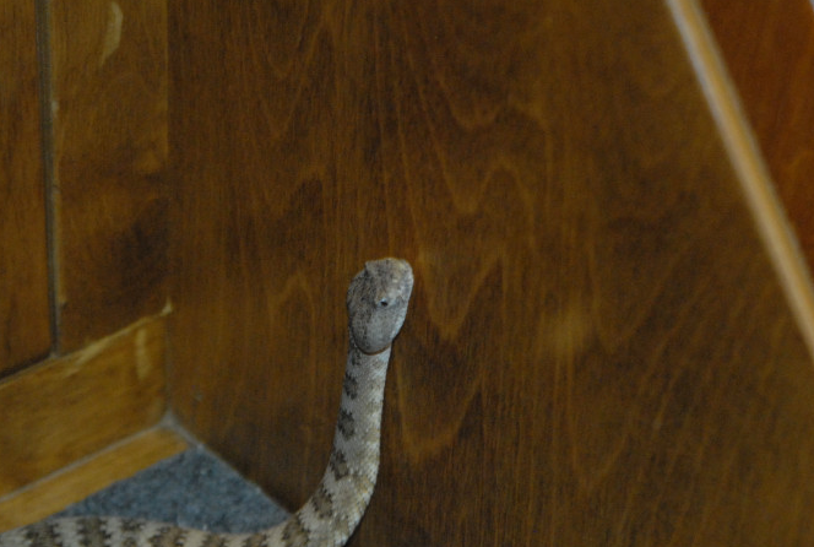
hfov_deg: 15.1
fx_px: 3073
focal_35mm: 136
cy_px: 312
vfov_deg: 10.2
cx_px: 376
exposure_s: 1/30
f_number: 5.6
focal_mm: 75
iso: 1600
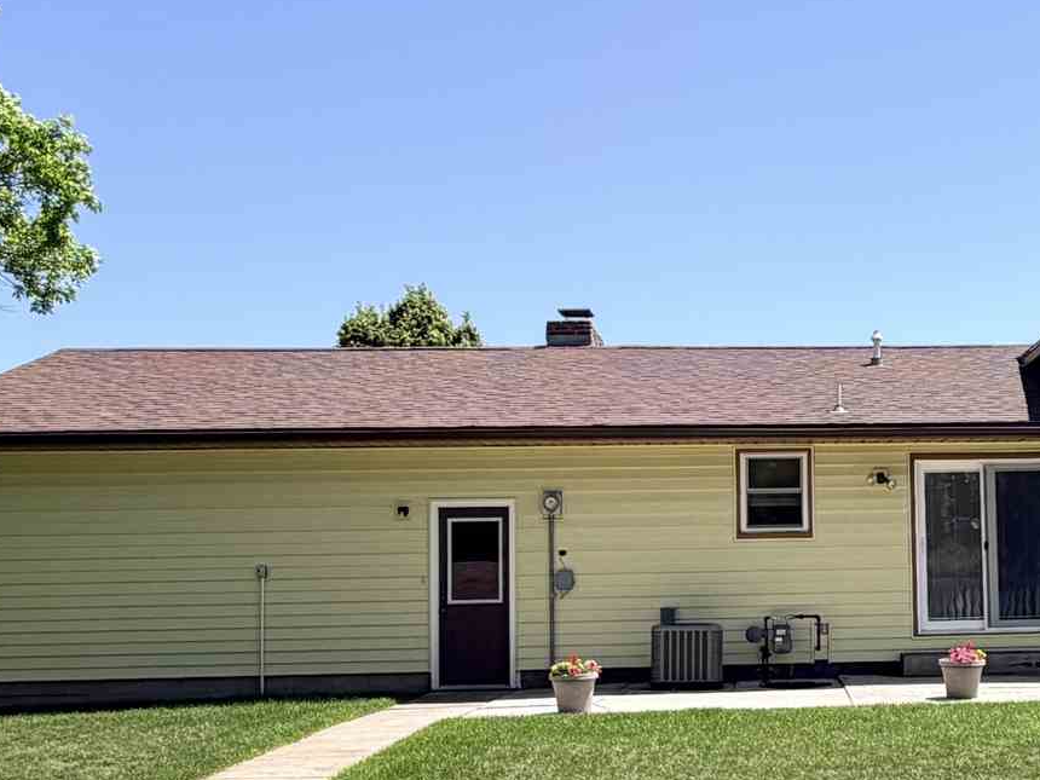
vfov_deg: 28.9
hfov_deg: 36.3
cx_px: 892
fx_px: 1502
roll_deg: +0.9
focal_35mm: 50
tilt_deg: +3.1
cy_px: 514
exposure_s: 1/770
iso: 25
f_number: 2.2
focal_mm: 2.22
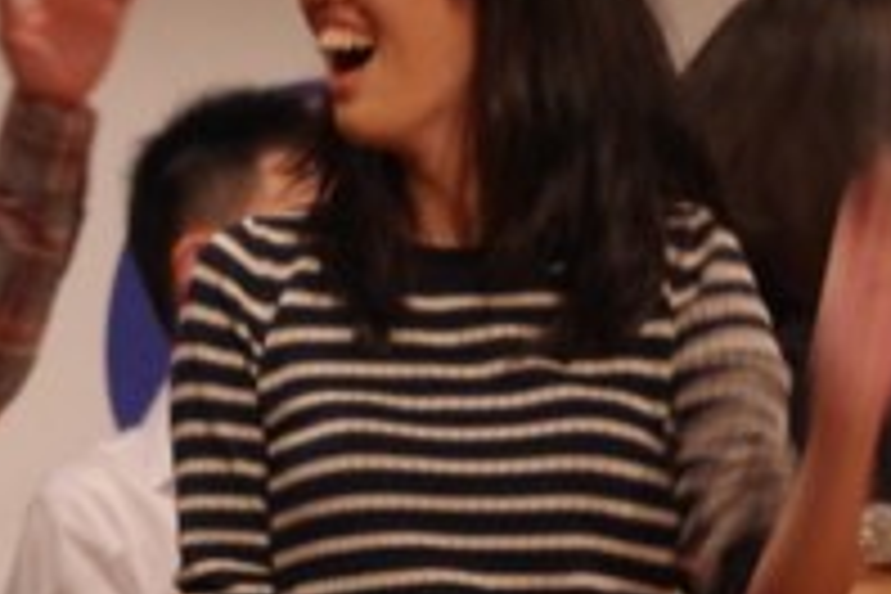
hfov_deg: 6.9
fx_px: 7375
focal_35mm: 298
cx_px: 423
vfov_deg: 4.6
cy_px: 32
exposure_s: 1/40
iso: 3200
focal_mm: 55
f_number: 5.6
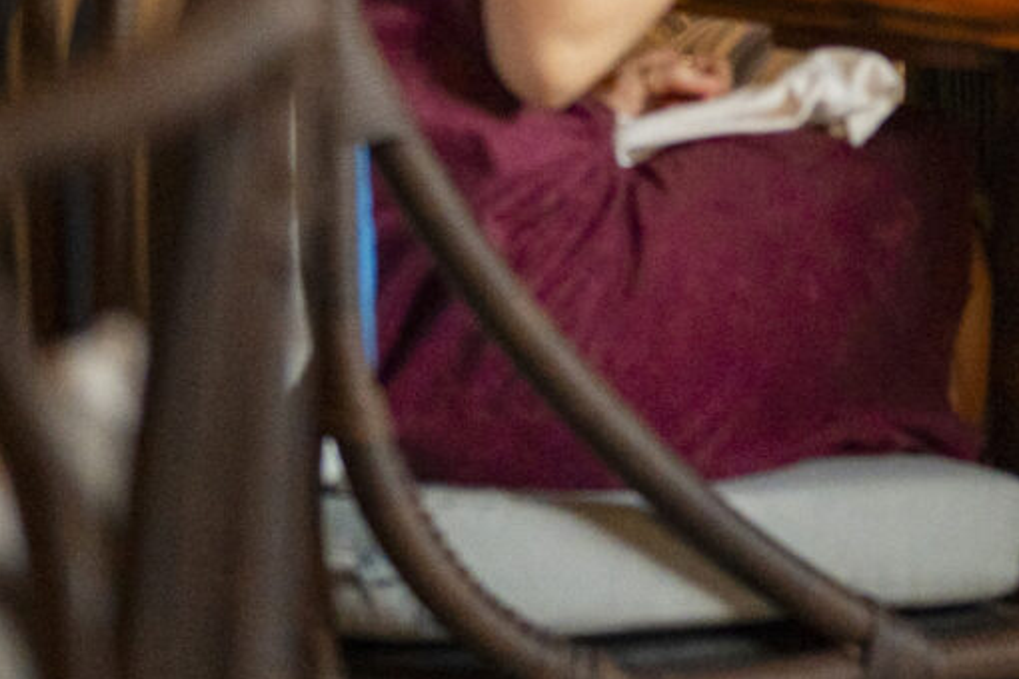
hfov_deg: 8.1
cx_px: 1439
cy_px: -776
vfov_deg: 5.3
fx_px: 7104
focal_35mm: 251
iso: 400
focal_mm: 50
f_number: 1.4
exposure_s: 1/200
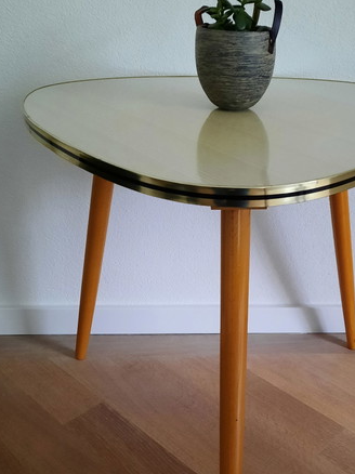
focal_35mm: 39
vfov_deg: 47.4
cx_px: 245
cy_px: 298
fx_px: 534
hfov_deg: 36.3
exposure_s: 1/25
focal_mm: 4.6
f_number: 2
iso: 800
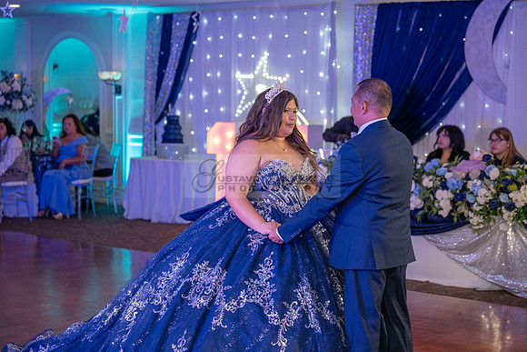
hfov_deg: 28.8
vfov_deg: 19.5
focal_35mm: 70
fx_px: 1025
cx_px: 264
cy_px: 176
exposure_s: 1/200
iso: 1250
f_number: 3.2
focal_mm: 70
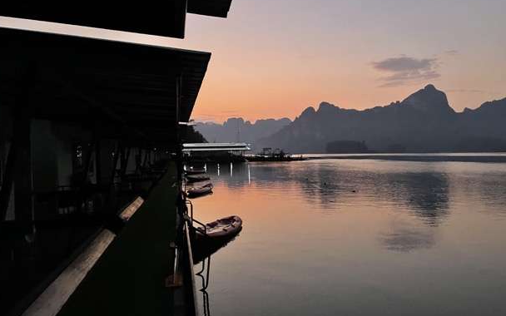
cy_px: 147
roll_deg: +1.1
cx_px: 255
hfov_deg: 64.6
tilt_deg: +0.9
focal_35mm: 29
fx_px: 400
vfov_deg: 43.1
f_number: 1.6
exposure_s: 1/30
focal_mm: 4.2
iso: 800
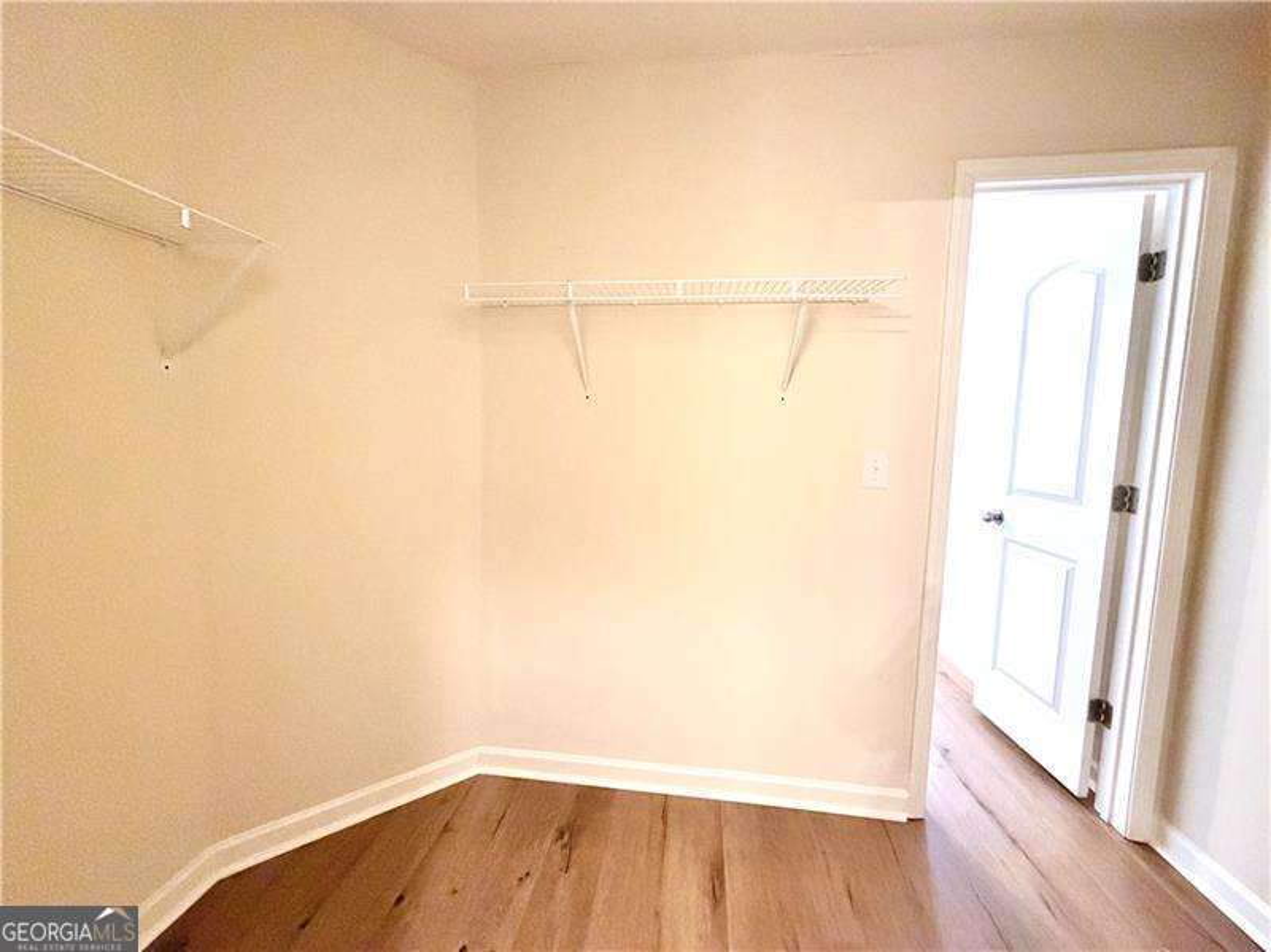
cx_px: 636
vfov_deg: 85.6
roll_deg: -1.4
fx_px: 514
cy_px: 476
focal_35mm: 14
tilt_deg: -5.4
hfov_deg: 102.1
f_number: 2.2
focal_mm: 2.22
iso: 500
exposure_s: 1/60
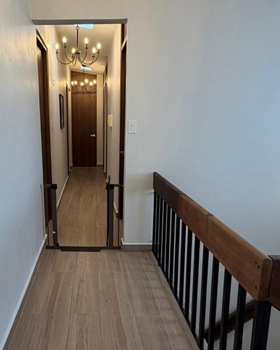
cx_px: 86
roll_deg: -0.3
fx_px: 280
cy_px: 187
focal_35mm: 27
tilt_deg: -12.2
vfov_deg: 64.0
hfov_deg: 51.9
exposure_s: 1/120
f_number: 2.2
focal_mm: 2.22
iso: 160
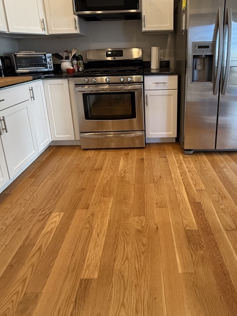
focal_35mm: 20
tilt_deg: -11.9
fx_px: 183
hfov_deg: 65.4
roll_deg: +1.1
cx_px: 141
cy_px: 96
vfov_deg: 78.1
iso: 250
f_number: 2.2
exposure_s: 1/60
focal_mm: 2.22
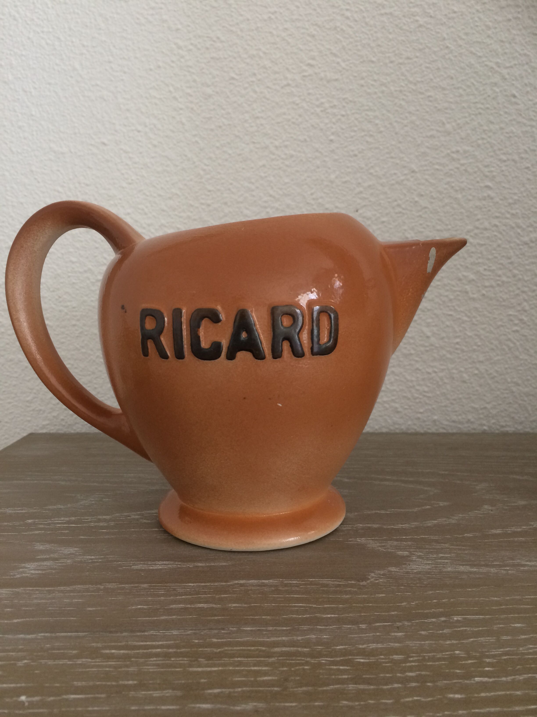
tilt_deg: -6.0
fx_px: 600
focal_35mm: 29
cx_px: 268
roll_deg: +2.0
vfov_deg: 61.7
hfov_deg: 48.2
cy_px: 358
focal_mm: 4.15
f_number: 2.2
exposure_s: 1/33
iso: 64
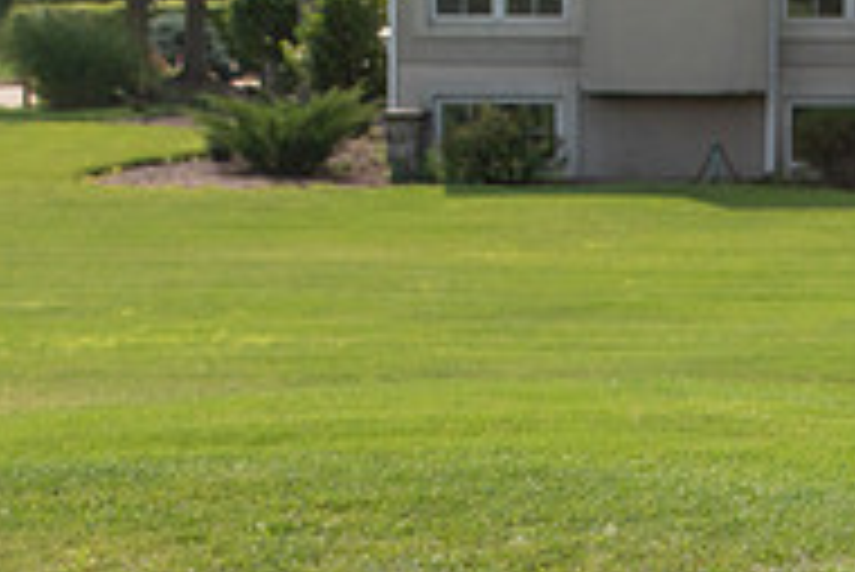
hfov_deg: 7.4
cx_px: 1030
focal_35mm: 275
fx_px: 6536
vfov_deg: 5.0
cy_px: 817
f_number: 5
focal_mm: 90
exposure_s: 1/4000
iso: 250
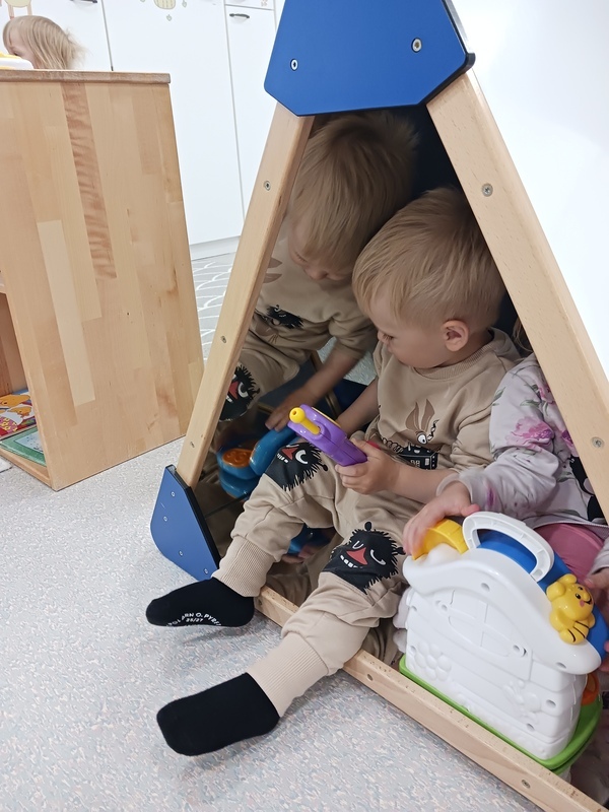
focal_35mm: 27
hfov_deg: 51.4
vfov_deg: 65.3
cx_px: 304
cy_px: 406
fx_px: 633
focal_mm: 4
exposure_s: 1/25
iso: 500
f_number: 1.8
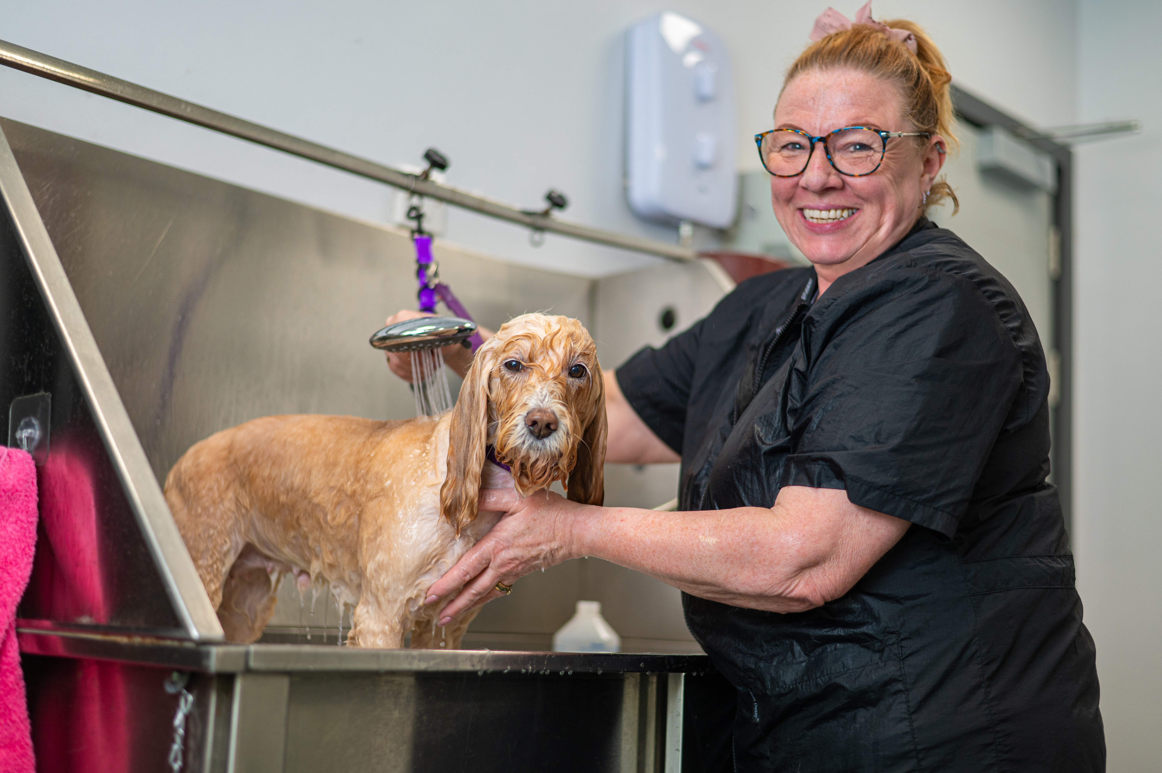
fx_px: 1613
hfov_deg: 39.6
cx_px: 581
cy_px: 386
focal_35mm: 50
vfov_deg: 27.0
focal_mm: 50
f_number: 1.8
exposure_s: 1/320
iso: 400
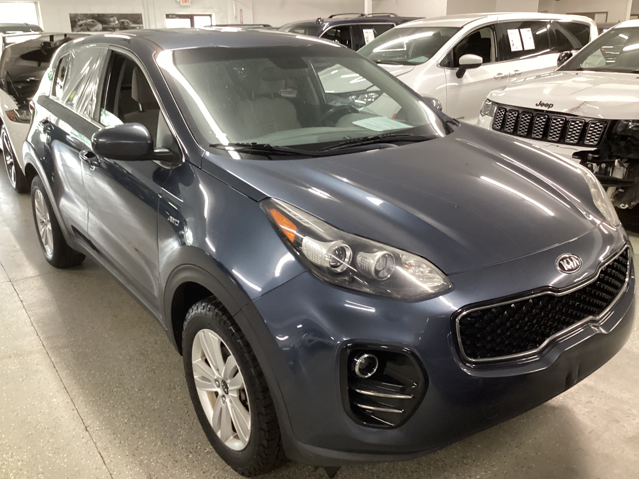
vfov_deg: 45.4
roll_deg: +0.7
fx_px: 572
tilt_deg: -21.8
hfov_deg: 58.4
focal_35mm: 31
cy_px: 240
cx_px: 320
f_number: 2.4
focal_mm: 3.3
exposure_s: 1/40
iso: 320
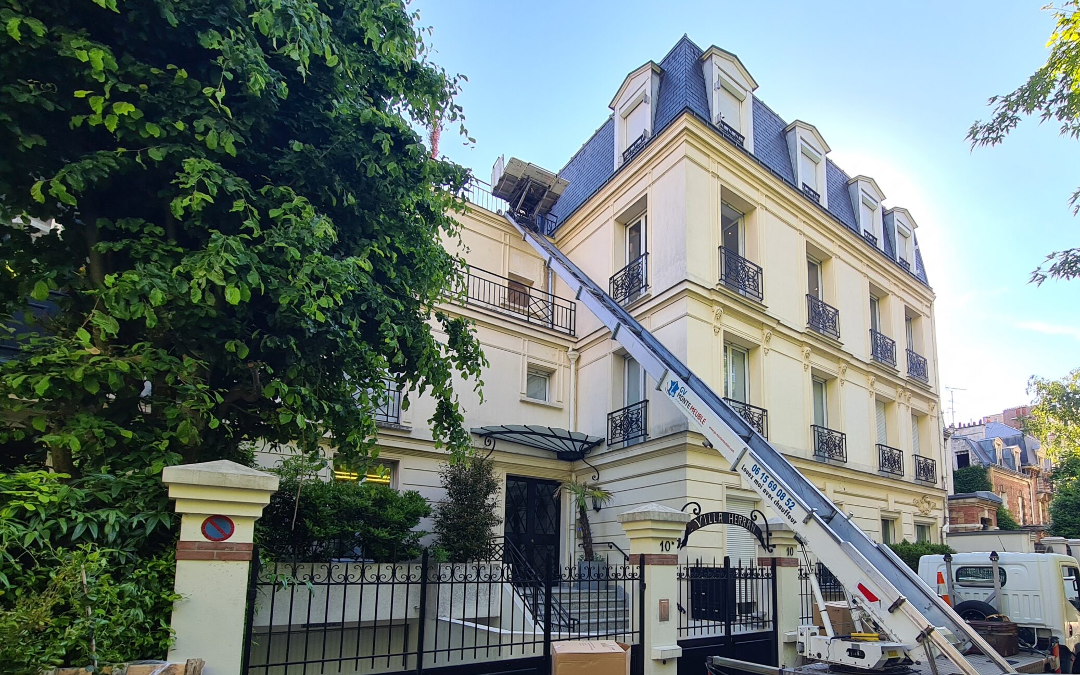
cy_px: 499
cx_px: 637
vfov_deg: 64.3
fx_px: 500
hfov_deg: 93.4
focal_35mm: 17
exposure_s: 1/299
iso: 50
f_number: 2.2
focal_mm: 2.2
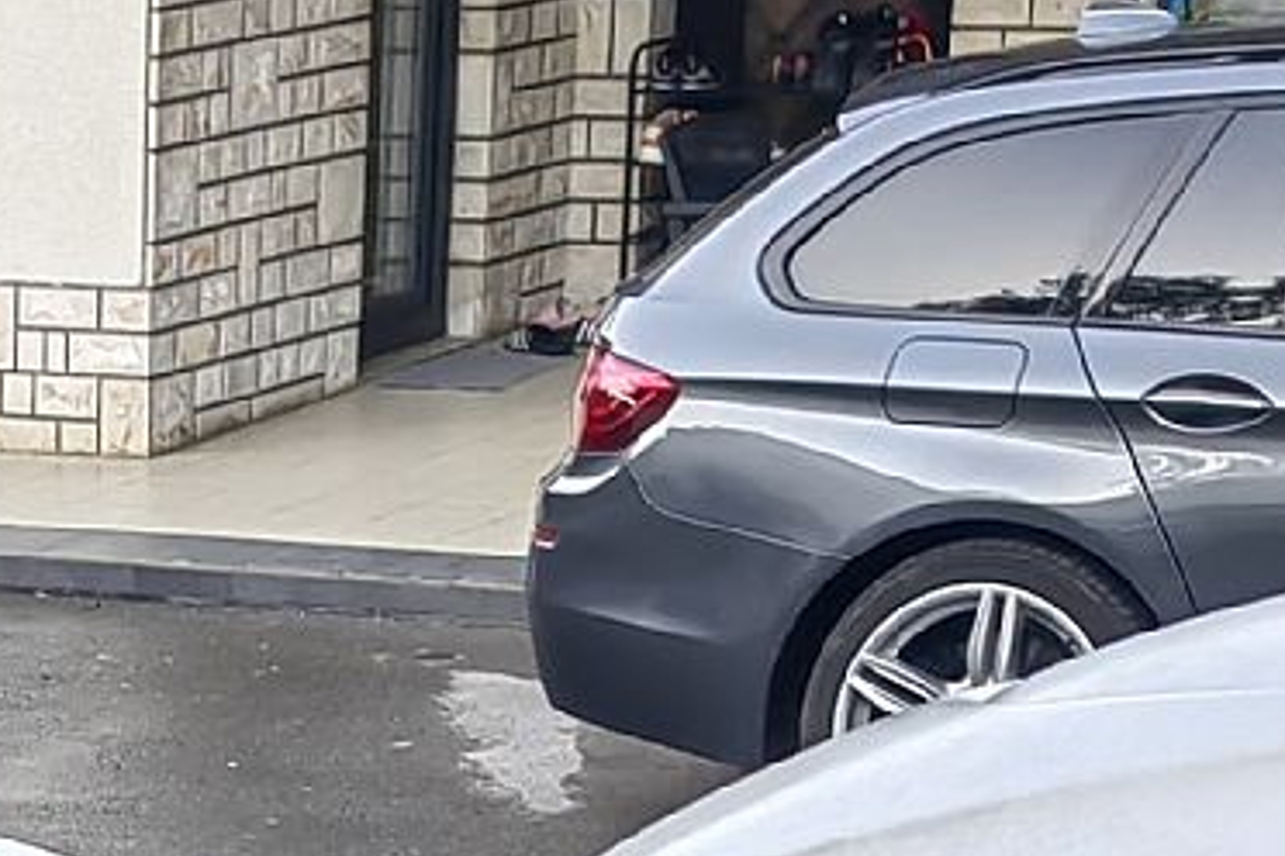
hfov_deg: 13.3
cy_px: 2237
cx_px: -656
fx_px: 5175
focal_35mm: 145
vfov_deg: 8.4
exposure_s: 1/134
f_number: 1.8
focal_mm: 5.54
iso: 50
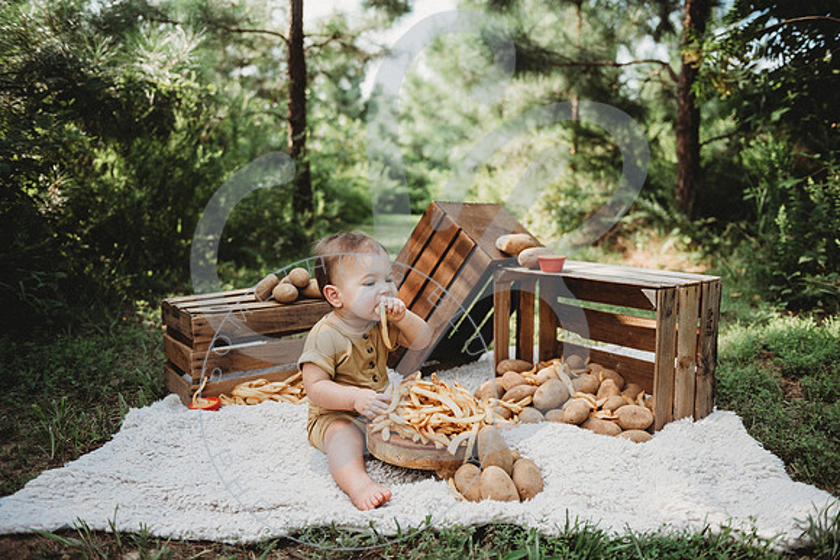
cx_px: 420
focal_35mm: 32
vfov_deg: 41.1
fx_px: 747
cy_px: 280
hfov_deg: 58.7
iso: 100
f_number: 2.8
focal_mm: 32
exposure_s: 1/320
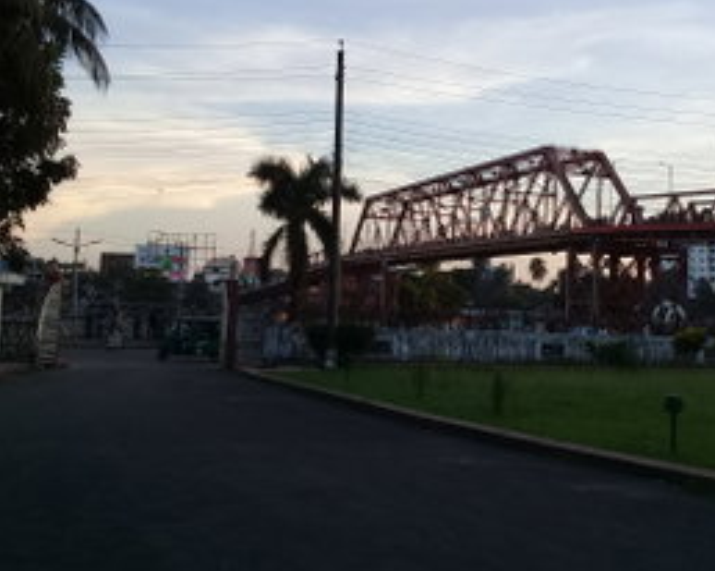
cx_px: 460
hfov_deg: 39.2
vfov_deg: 32.0
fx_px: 994
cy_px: 233
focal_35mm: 47
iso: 50
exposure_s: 1/266
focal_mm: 3.3
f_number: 2.2
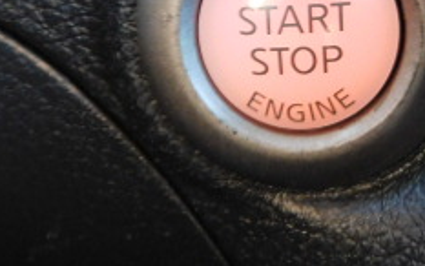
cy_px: 24
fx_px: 777
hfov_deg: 30.4
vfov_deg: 19.1
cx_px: 283
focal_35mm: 67
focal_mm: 4
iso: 400
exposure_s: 1/15
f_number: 3
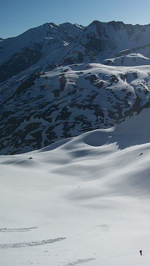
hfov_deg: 24.4
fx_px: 332
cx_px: 149
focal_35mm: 47
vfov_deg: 43.7
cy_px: 132
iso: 80
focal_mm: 5.7
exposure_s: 1/500
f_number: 8.8
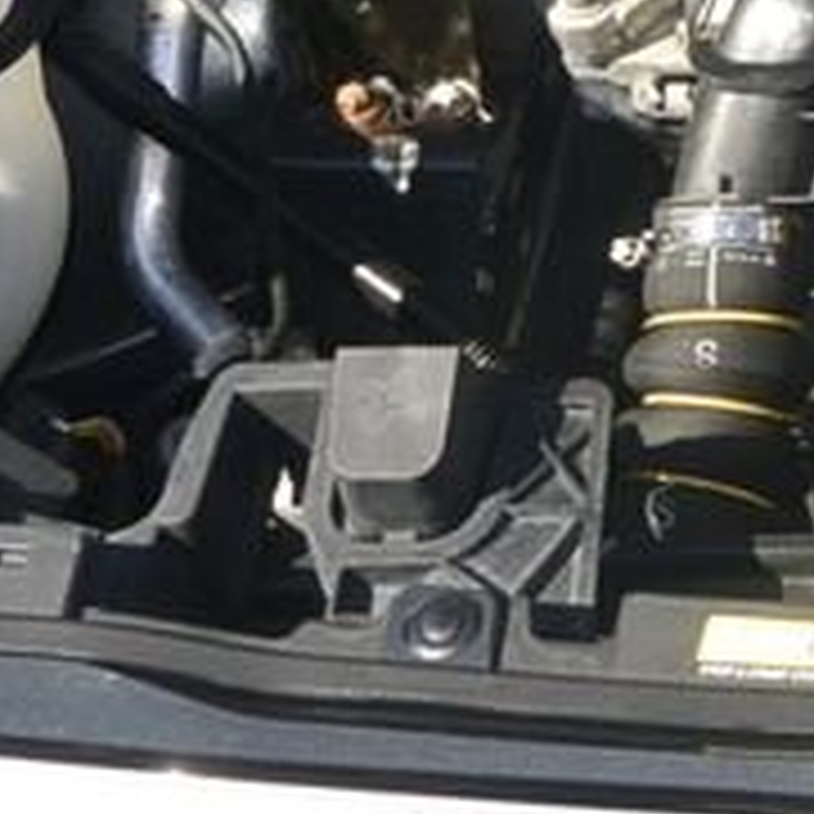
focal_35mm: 130
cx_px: 1682
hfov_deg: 11.8
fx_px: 3459
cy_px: -70
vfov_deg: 13.2
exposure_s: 1/250
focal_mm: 10
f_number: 7.1
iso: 160
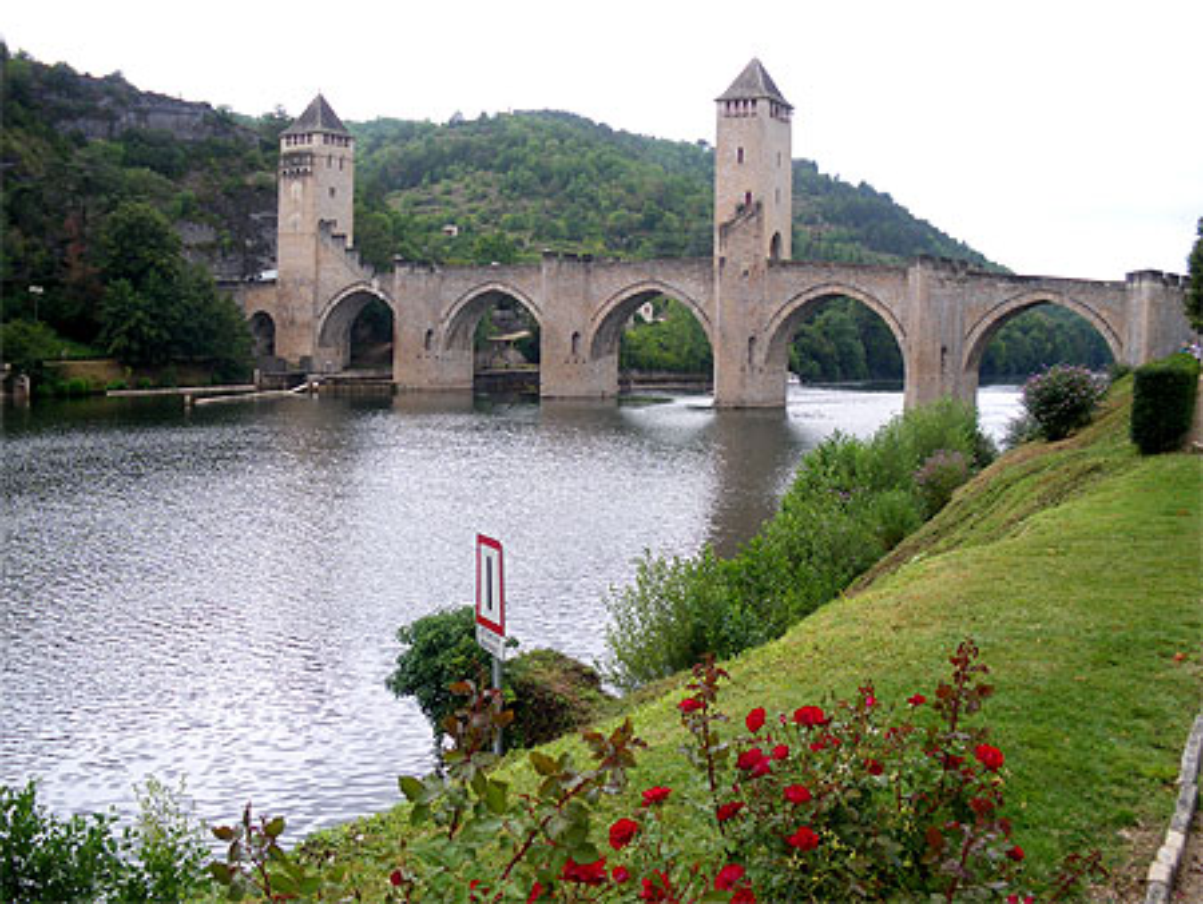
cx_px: 602
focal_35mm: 36
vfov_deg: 39.7
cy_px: 452
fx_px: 1252
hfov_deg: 51.3
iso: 64
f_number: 3.5
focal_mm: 6.3
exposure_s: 1/80
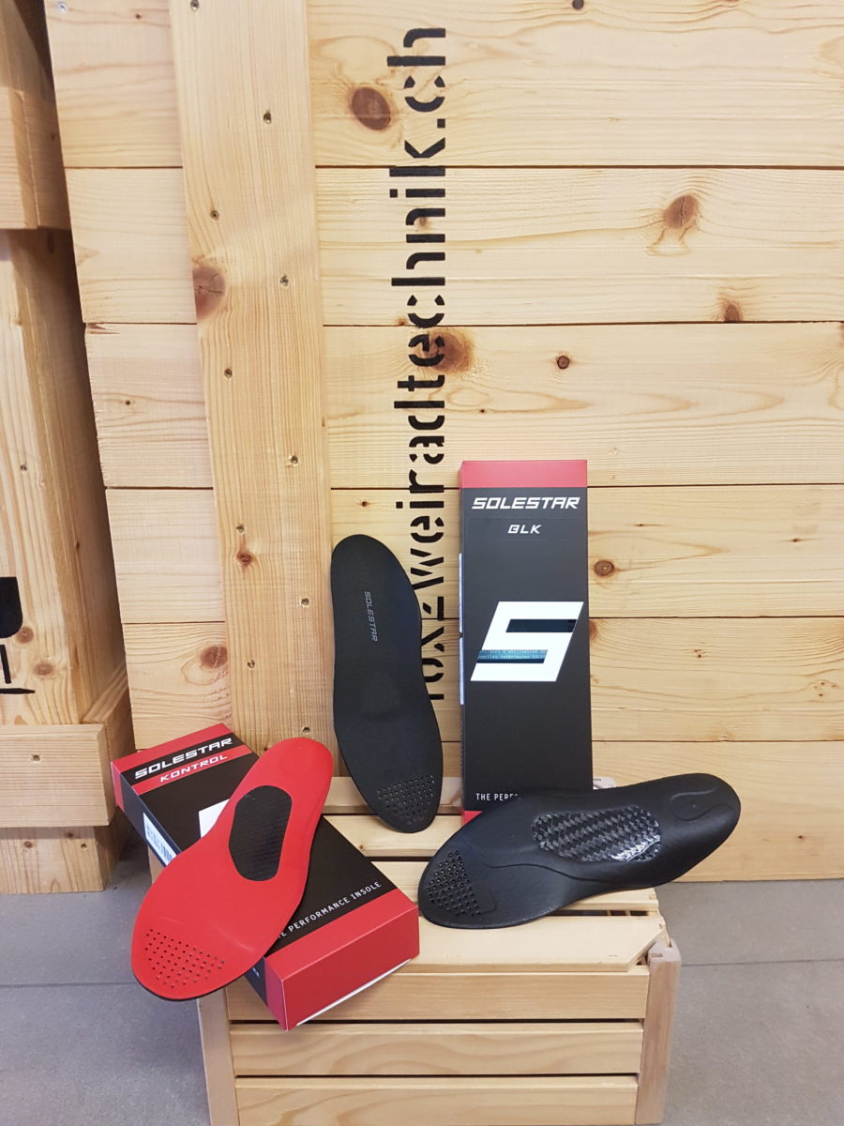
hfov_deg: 53.1
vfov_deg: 67.3
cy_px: 563
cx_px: 422
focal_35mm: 26
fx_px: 845
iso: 160
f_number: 1.7
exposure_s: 1/50
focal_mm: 4.2
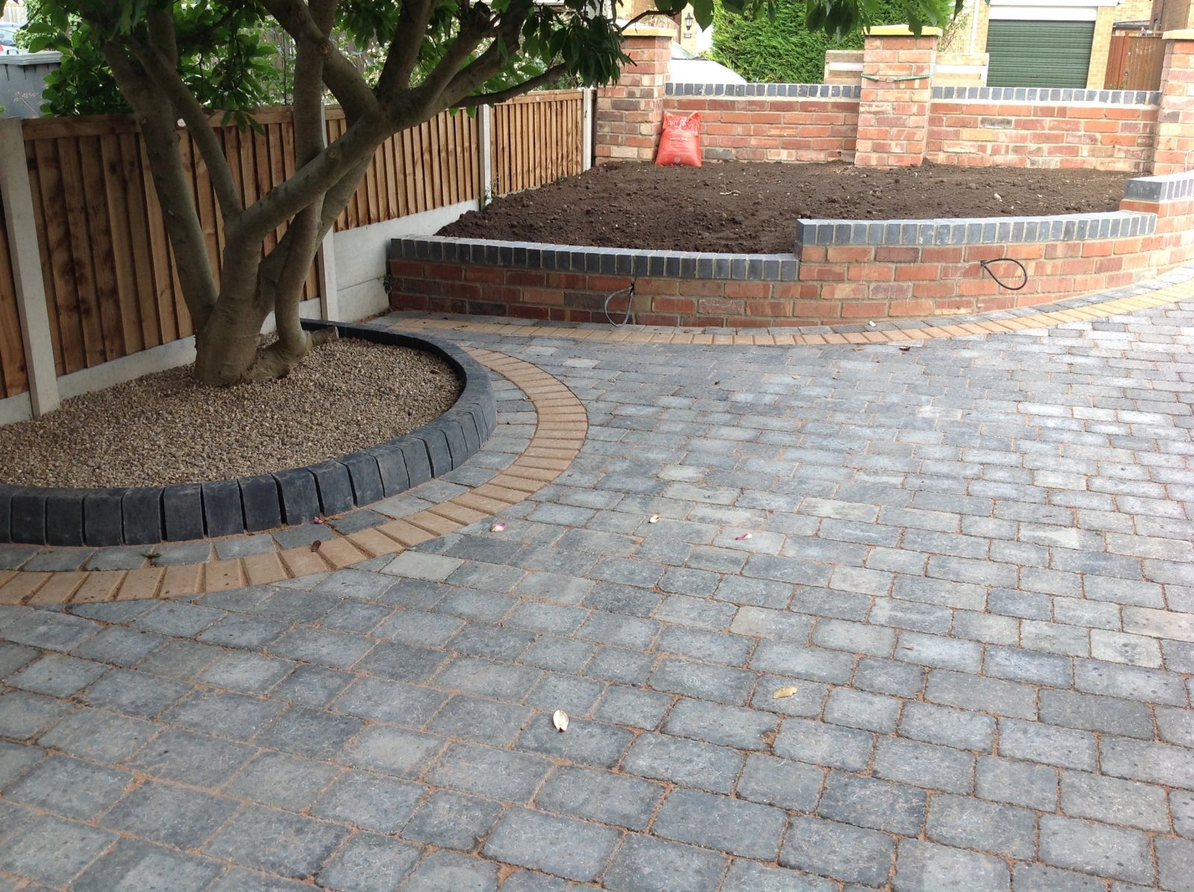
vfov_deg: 40.6
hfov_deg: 52.7
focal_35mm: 35
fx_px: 1205
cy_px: 446
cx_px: 597
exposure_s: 1/260
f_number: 2.4
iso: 50
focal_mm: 4.28
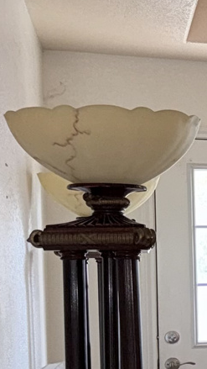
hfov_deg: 7.4
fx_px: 1190
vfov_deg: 17.4
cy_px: 291
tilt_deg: -1.8
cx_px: 811
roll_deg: +0.8
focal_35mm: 122
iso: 64
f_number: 1.78
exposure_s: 1/37
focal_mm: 6.76
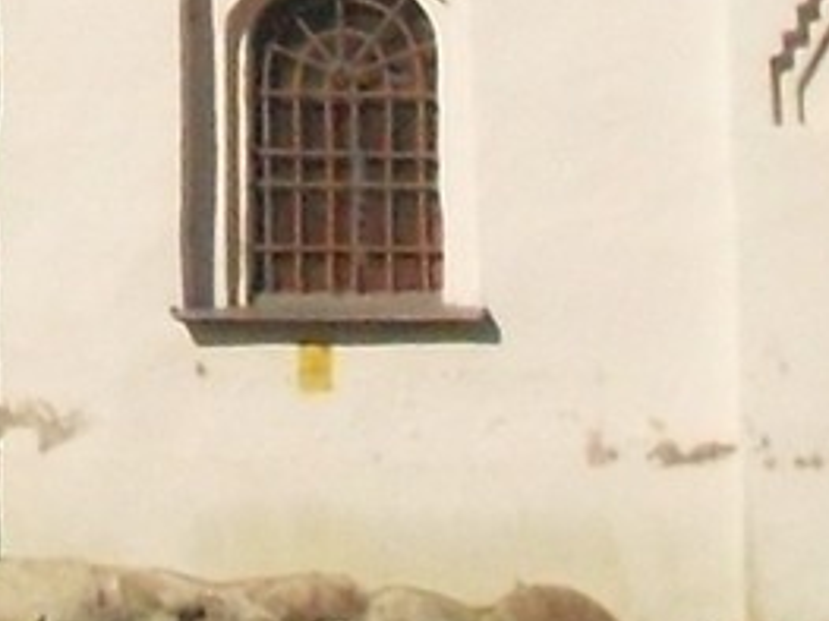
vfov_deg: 6.7
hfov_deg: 9.3
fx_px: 4955
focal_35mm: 207
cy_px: -995
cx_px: -452
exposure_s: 1/2000
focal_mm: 6.3
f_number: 8.4
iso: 400
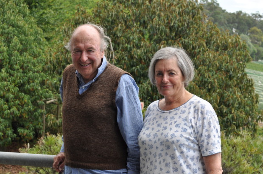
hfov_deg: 27.0
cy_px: 87
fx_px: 547
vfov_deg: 18.1
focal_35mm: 75
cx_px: 132
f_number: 7.1
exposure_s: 1/200
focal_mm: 50
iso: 200
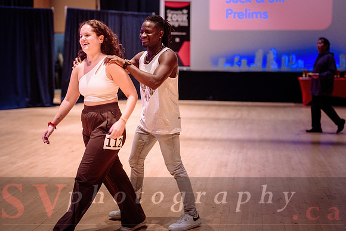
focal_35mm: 59
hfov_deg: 33.9
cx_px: 161
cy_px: 95
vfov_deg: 23.0
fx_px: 568
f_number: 1.4
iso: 1600
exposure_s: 1/200
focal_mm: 50
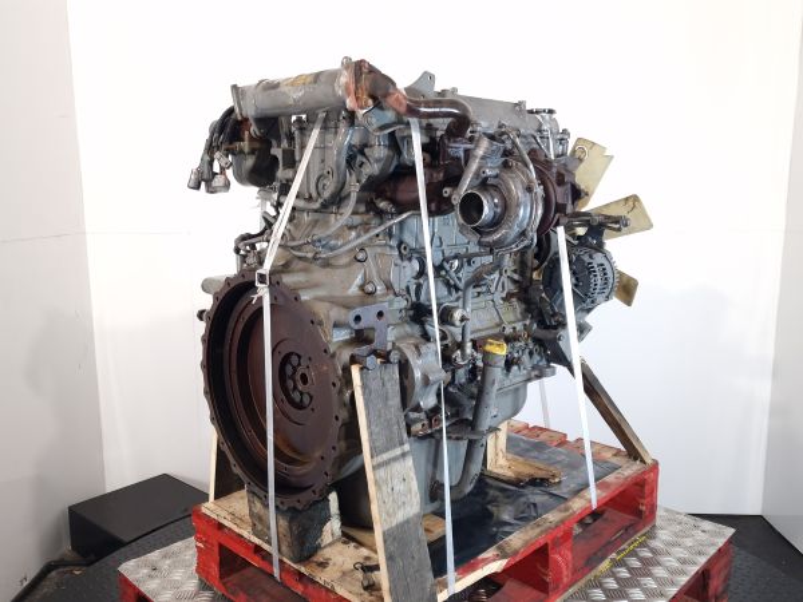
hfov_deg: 73.9
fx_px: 534
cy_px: 301
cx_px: 402
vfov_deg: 58.9
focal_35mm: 23
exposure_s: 1/50
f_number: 1.8
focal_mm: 6.4
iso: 100
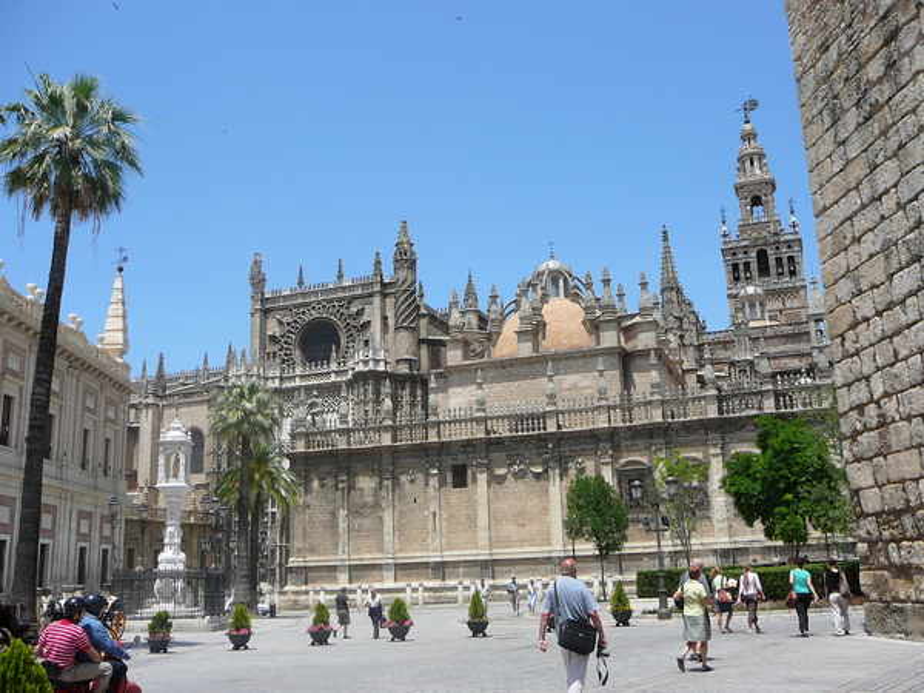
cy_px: 346
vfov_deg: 40.7
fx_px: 934
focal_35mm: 35
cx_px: 462
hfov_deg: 52.6
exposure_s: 1/500
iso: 80
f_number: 5
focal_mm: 5.2
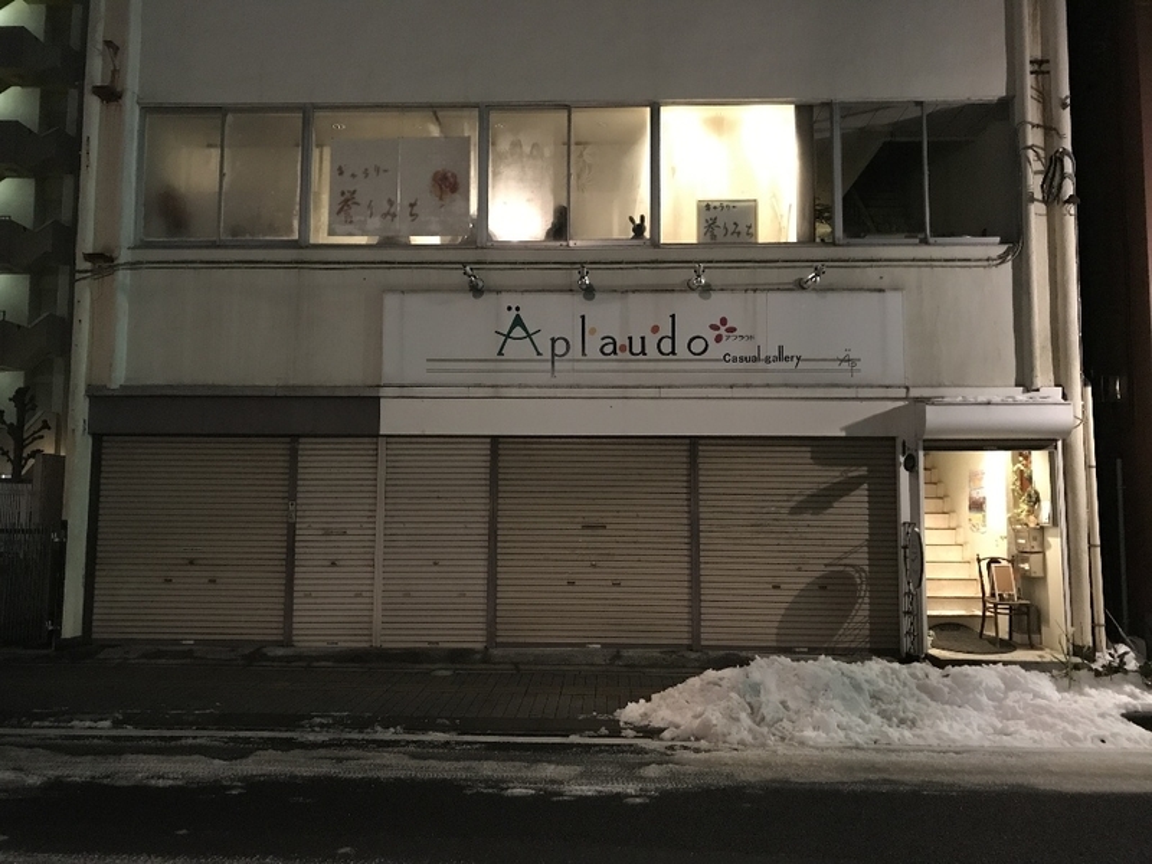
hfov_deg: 63.4
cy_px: 432
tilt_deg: +3.8
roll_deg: +0.8
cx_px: 576
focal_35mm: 28
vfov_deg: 49.7
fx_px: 932
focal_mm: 3.99
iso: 100
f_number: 1.8
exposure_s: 1/5
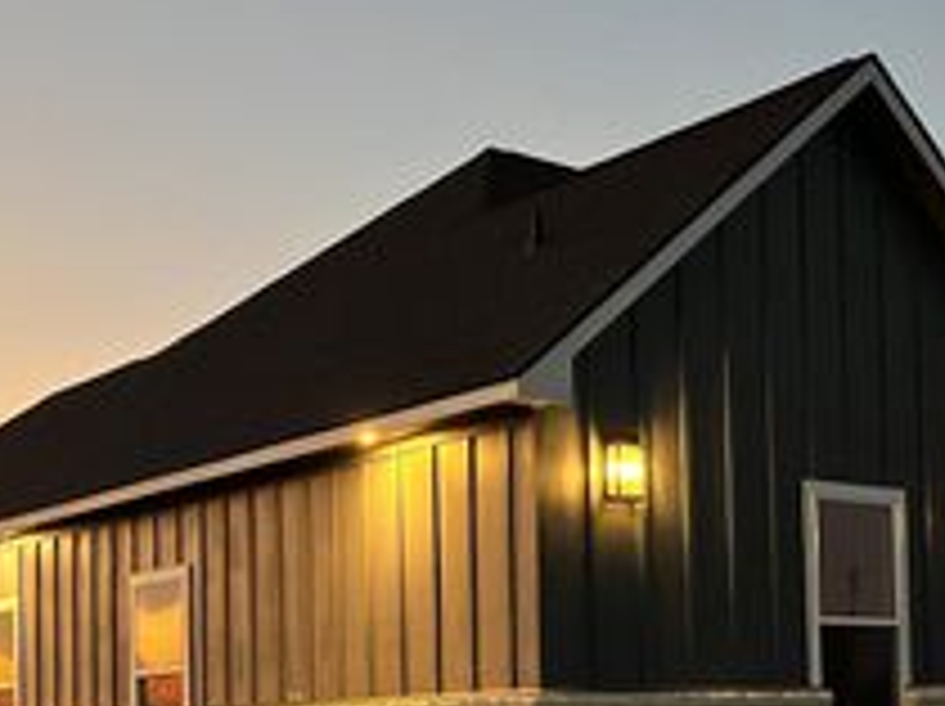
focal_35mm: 62
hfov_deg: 30.8
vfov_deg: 23.1
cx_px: 684
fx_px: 1691
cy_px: 605
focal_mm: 5.1
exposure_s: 1/36
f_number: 1.6
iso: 640
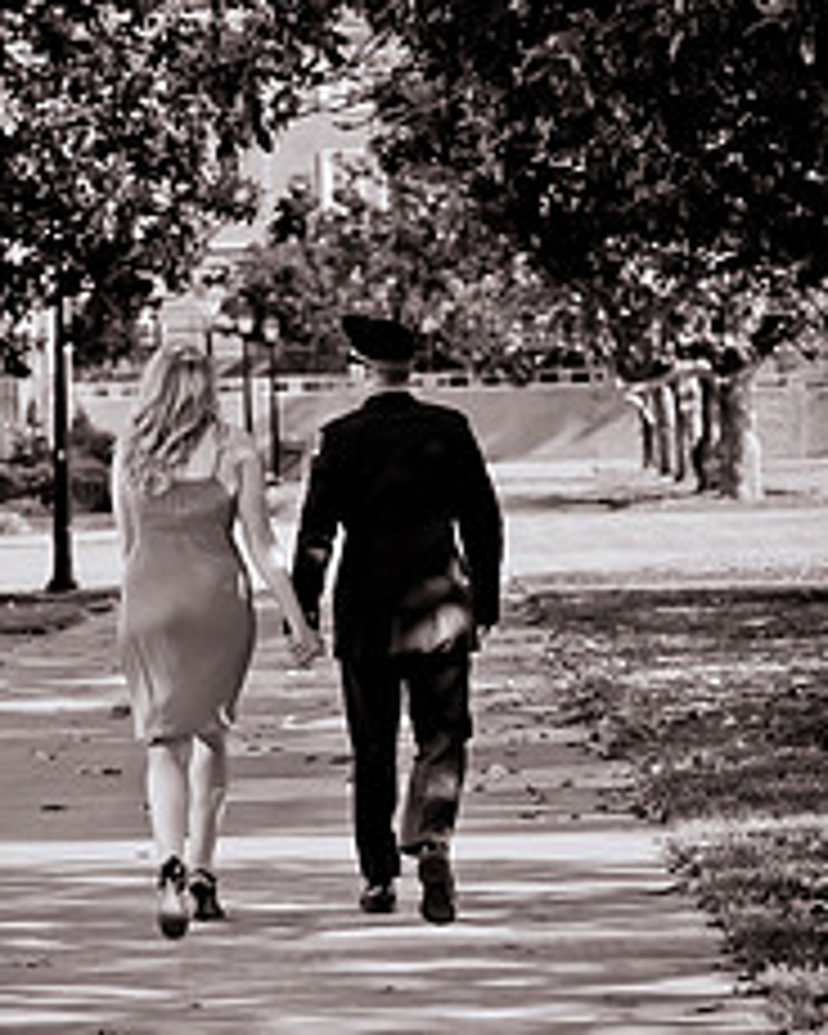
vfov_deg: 10.0
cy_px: 544
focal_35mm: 193
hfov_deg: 8.0
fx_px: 5912
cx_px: 340
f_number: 2.8
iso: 200
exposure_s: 1/640
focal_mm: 70
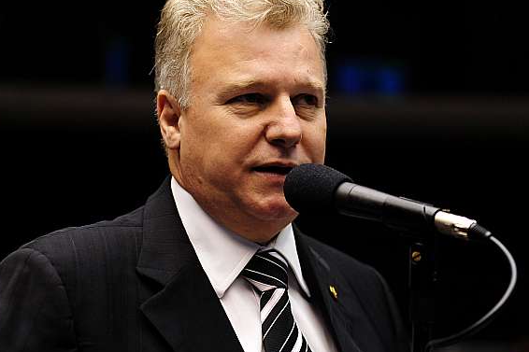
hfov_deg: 21.5
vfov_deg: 14.4
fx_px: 1395
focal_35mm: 95
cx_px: 270
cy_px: 155
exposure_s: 1/100
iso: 2000
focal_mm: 80
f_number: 4
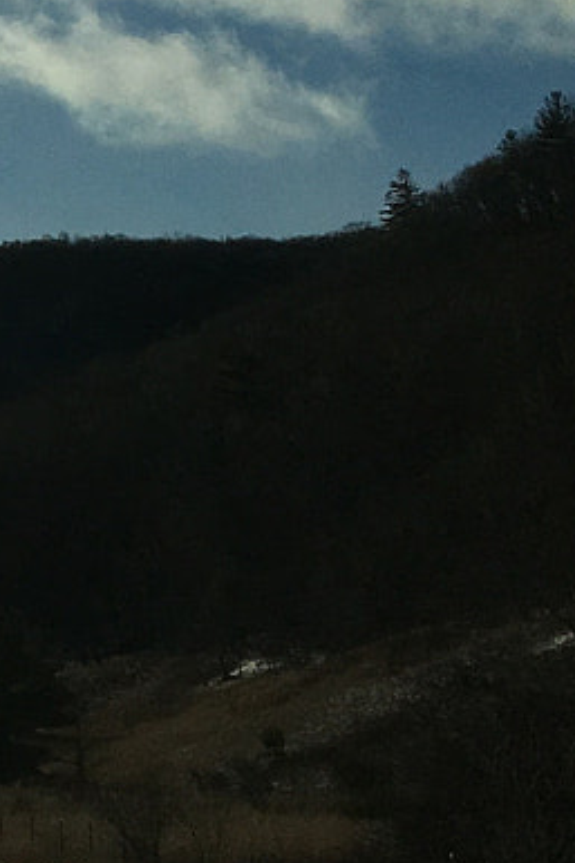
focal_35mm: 125
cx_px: -949
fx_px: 2997
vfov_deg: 15.9
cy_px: -110
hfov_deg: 9.4
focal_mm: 4.15
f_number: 2.2
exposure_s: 1/6993
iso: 25
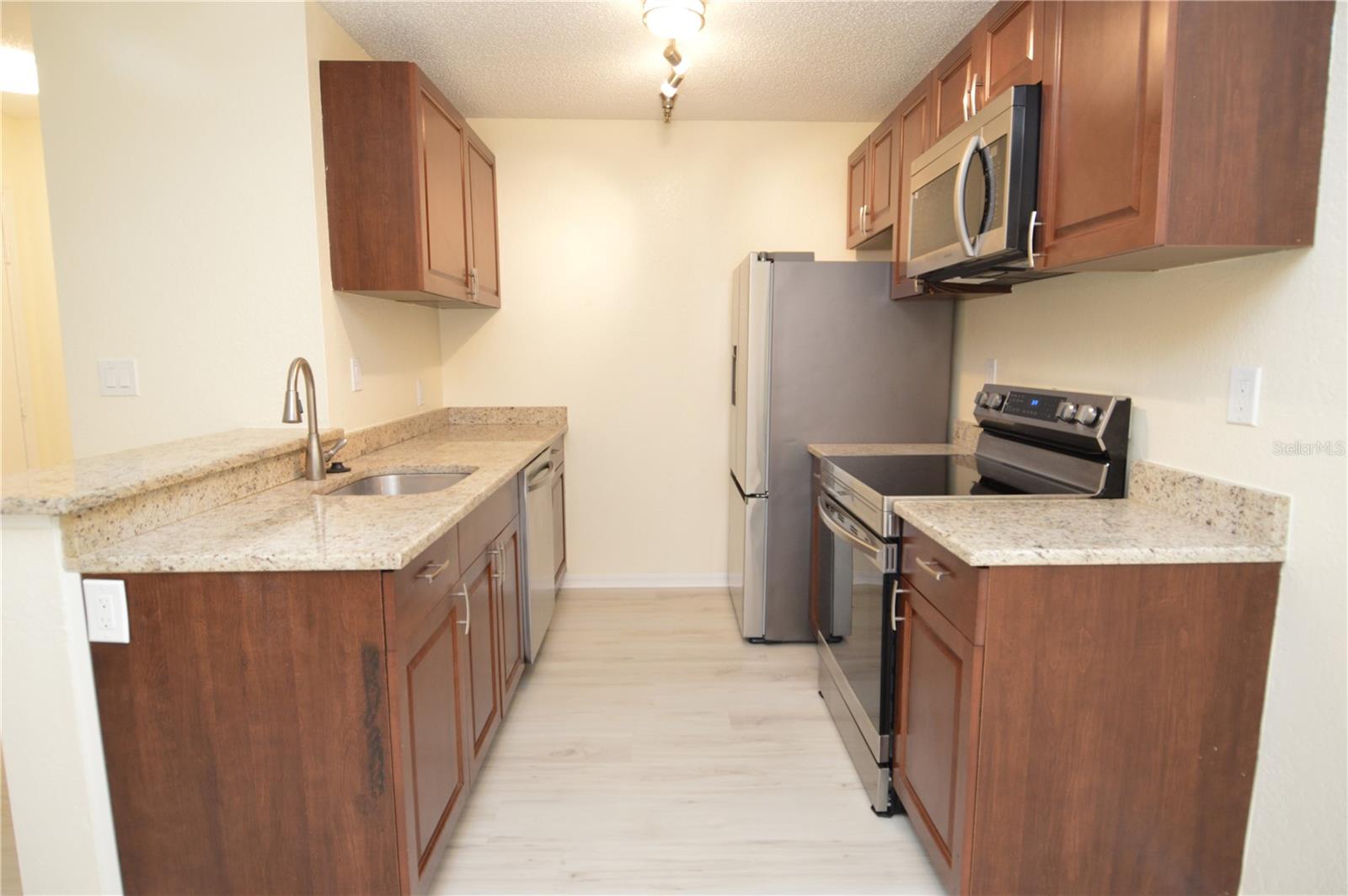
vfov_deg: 67.3
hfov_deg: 90.1
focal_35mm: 18
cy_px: 448
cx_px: 674
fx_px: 673
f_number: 4
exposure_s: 1/60
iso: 640
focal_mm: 12
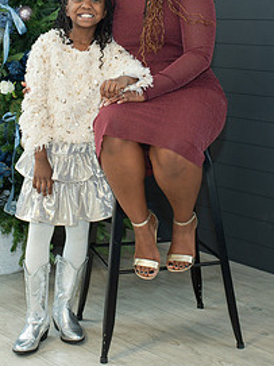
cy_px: 81
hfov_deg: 17.5
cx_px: 103
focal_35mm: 84
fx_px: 887
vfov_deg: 23.0
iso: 320
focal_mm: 35
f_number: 3.5
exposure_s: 1/200
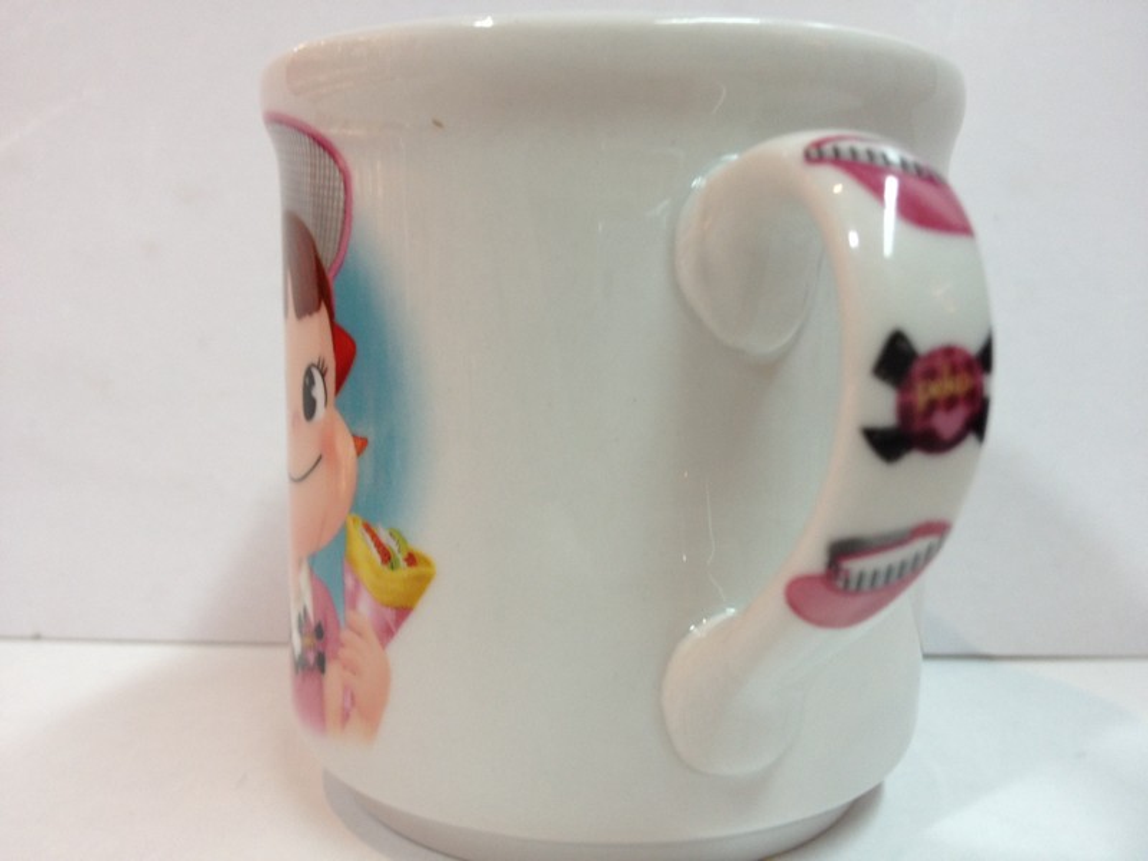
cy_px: 430
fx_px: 1161
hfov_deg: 52.6
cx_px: 574
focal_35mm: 35
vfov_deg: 40.7
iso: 80
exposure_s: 1/33
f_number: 2.4
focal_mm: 4.28
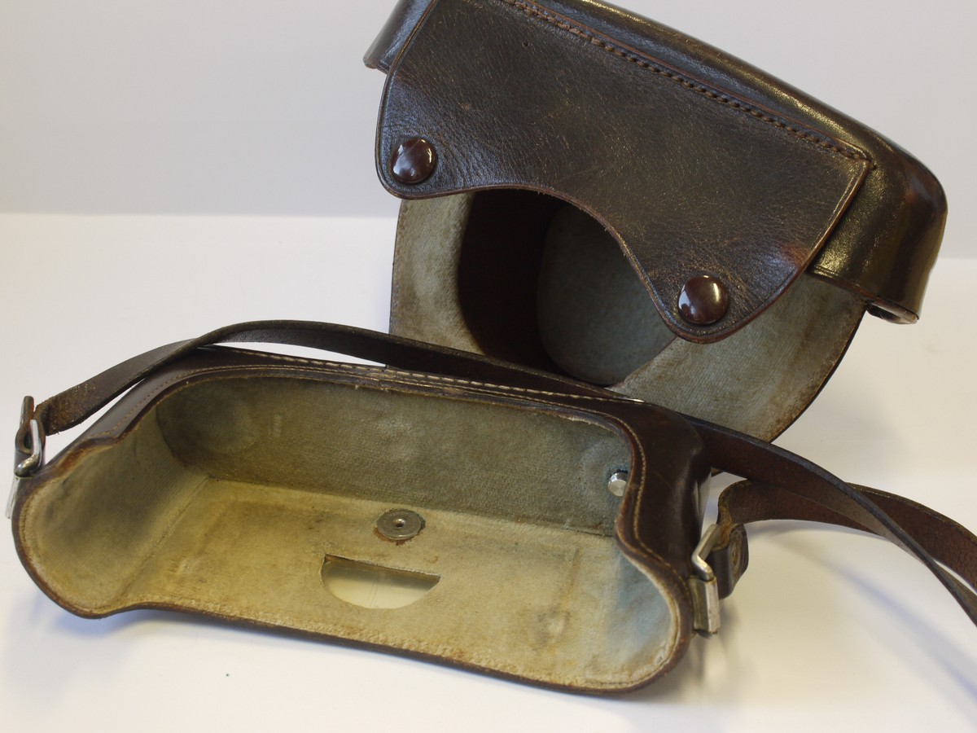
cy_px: 366
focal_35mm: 60
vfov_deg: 24.4
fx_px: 1693
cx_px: 488
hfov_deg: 32.2
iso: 400
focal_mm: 30
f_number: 8
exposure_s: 1/20
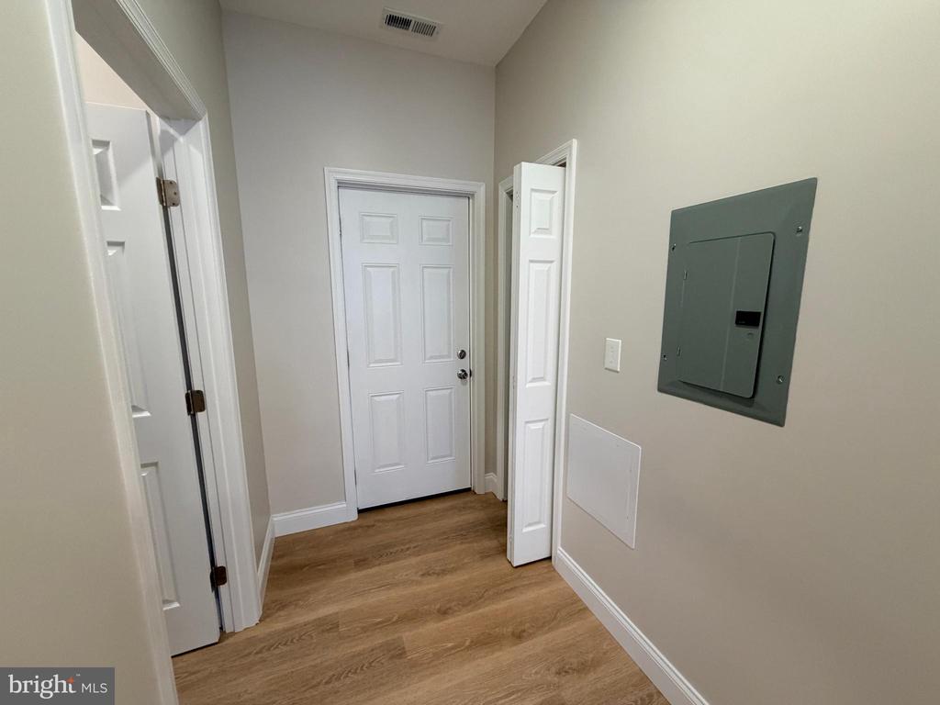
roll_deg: +0.6
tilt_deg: -9.3
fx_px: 380
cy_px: 352
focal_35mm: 14
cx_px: 470
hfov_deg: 102.1
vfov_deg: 85.7
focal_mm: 2.22
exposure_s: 1/121
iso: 250
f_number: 2.2
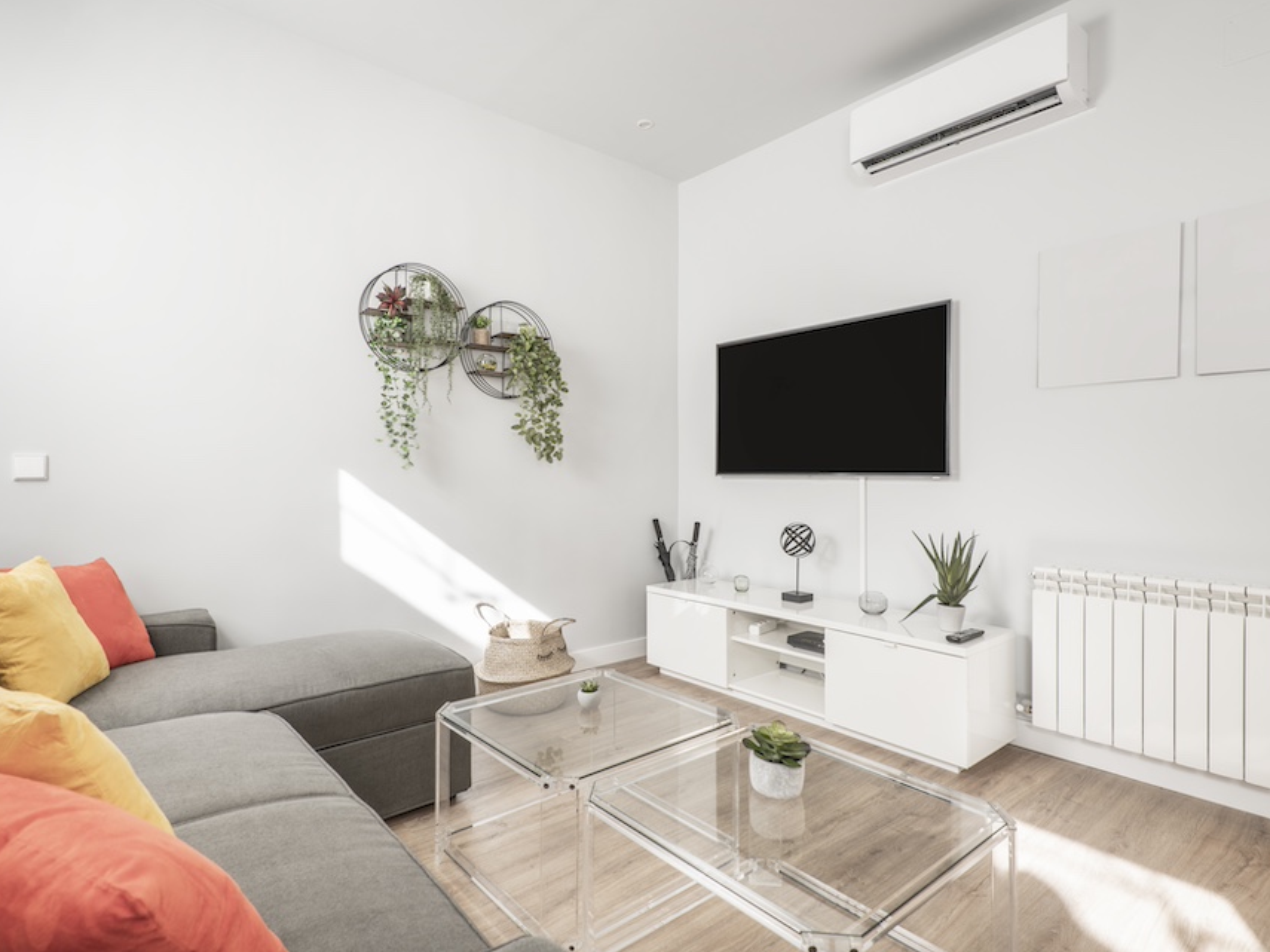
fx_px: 660
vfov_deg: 71.6
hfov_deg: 87.8
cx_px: 627
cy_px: 473
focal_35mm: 18
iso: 100
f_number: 10
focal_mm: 16
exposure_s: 1/2
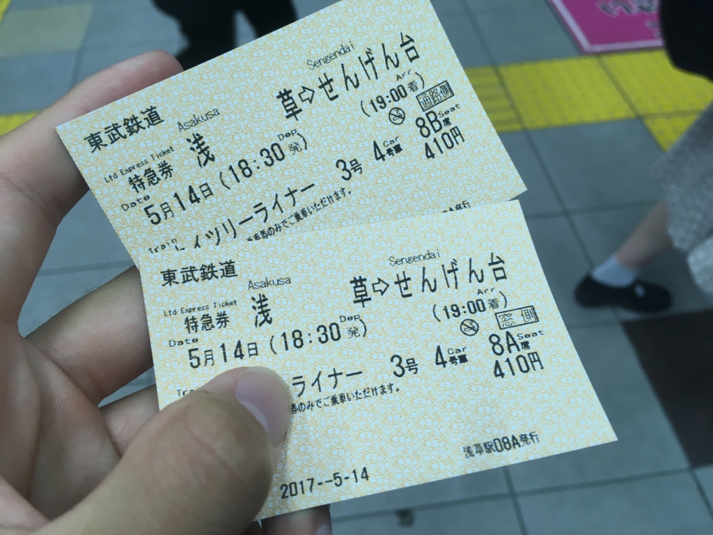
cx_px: 356
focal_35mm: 29
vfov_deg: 48.2
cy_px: 268
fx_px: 597
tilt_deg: -49.8
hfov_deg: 61.7
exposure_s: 1/30
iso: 25
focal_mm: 4.15
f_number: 2.2
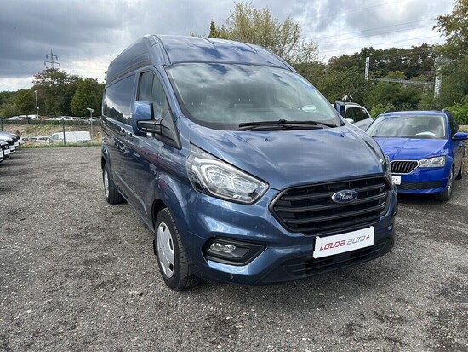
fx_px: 352
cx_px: 234
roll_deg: -0.6
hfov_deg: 67.3
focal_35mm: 26
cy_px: 176
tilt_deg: -8.6
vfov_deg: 53.1
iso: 50
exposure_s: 1/1431
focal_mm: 5.7
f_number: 1.5
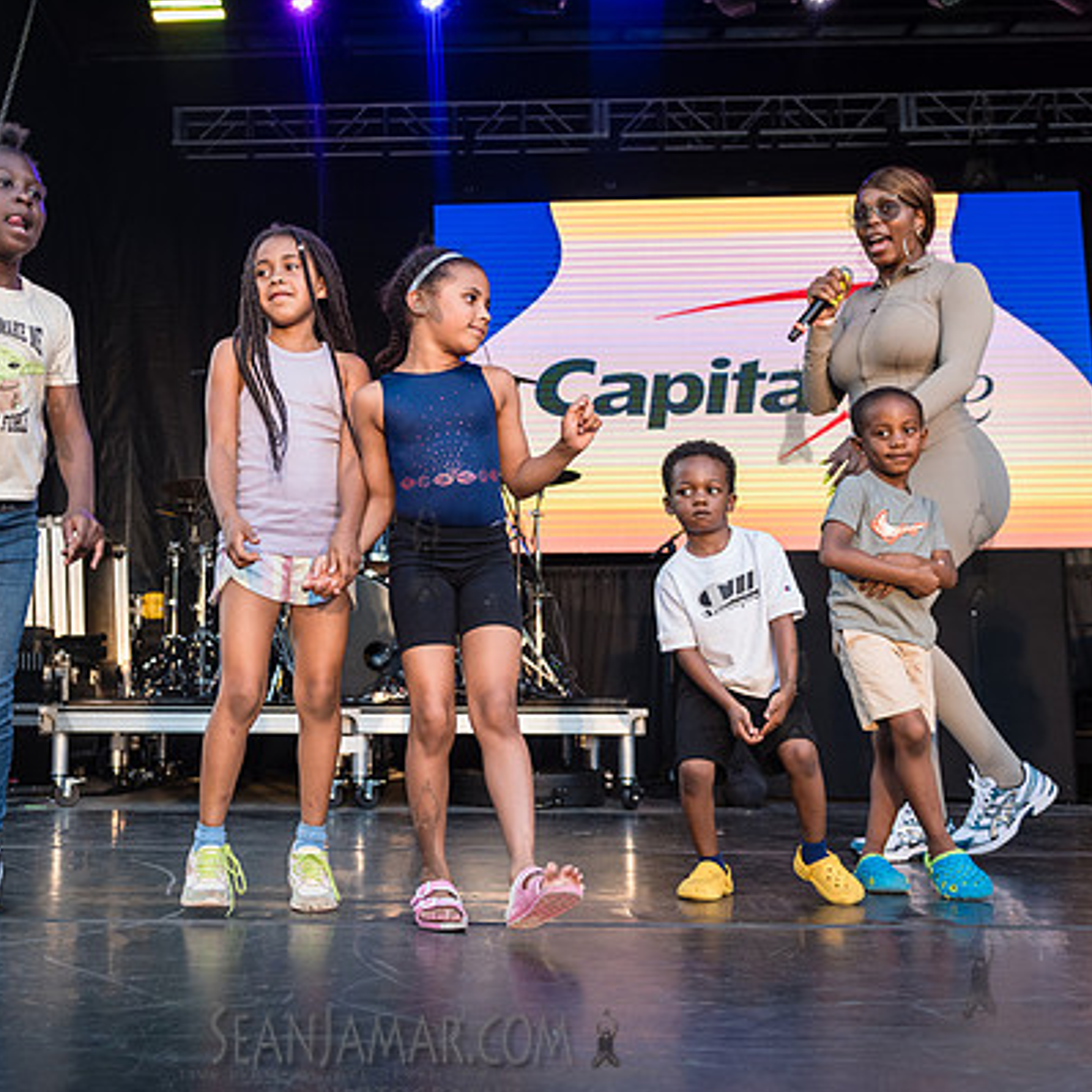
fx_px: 1392
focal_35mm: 39
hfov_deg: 42.2
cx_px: 354
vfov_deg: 42.8
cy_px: 529
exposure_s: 1/800
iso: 1000
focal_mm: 29
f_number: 3.2
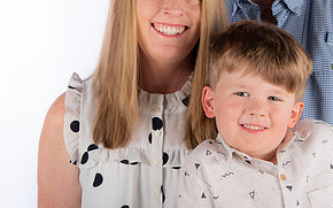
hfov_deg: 13.7
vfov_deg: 8.5
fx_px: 1388
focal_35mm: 153
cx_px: 177
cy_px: 39
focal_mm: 75
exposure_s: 1/200
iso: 100
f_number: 5
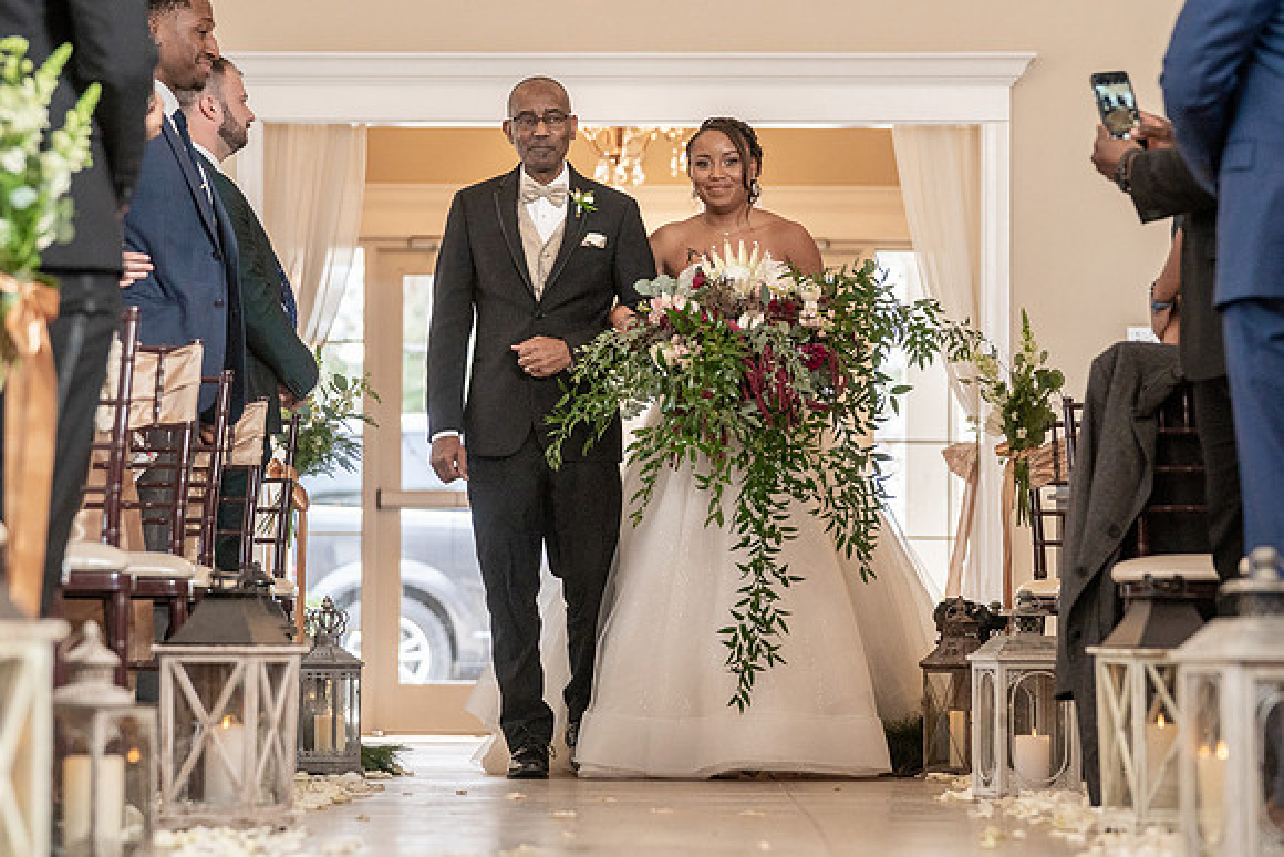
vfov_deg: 9.2
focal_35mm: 149
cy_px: 336
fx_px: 5332
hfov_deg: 13.7
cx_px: 622
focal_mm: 120
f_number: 4
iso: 2000
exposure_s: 1/200
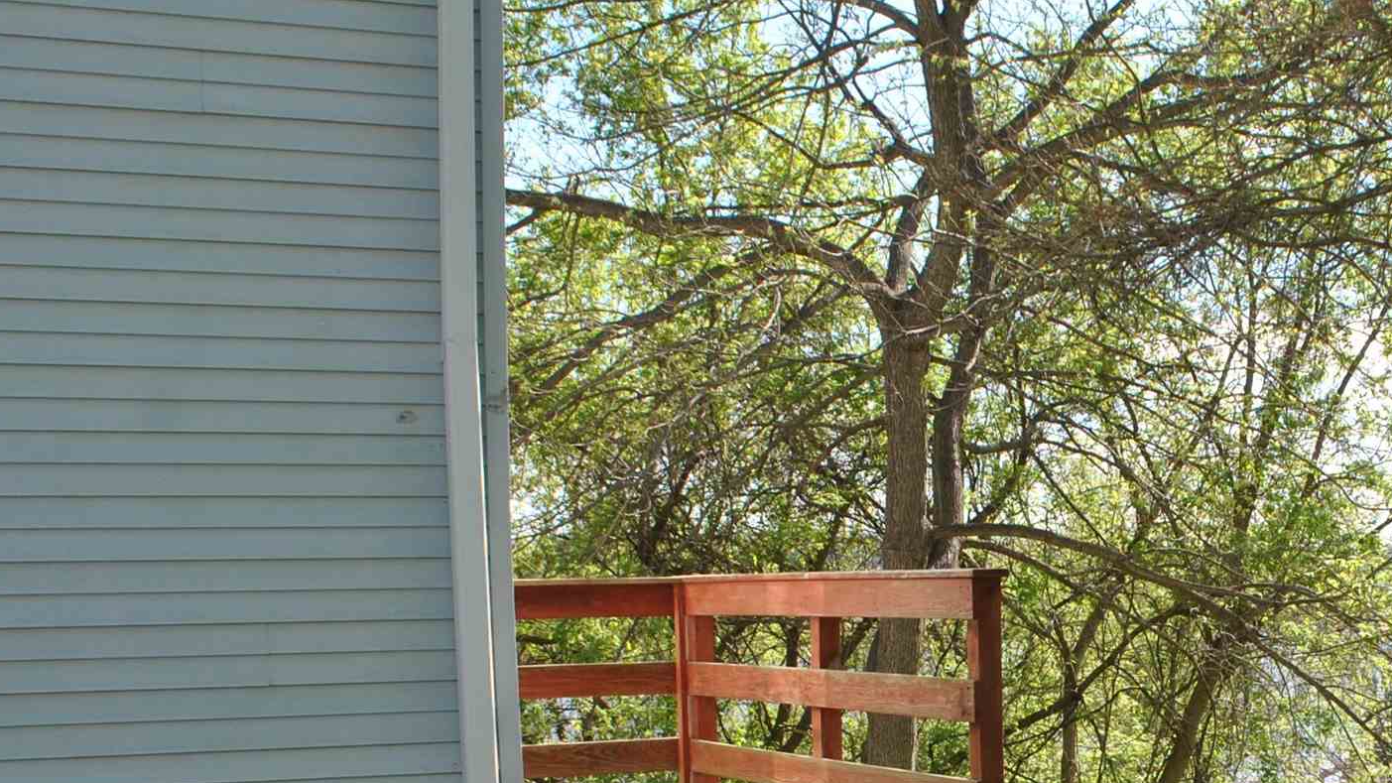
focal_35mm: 62
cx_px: 1150
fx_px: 2288
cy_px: 718
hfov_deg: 32.7
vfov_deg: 19.0
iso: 100
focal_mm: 18
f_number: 6.3
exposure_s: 1/200
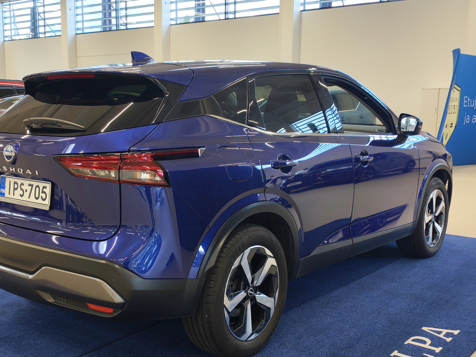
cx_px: 204
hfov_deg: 42.8
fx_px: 605
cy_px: 200
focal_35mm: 44
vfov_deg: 32.8
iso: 160
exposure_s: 1/100
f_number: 1.9
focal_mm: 6.12
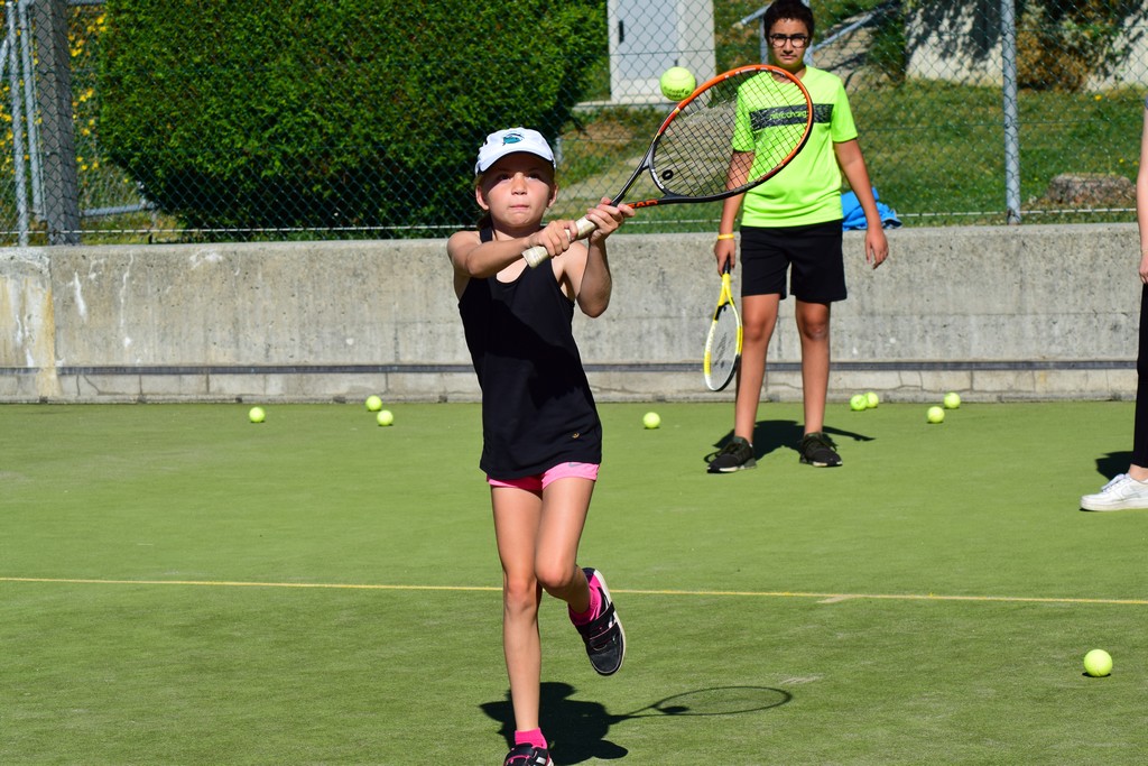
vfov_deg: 9.2
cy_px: 383
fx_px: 4784
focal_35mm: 150
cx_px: 574
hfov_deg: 13.7
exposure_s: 1/1250
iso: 400
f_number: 10
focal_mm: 100
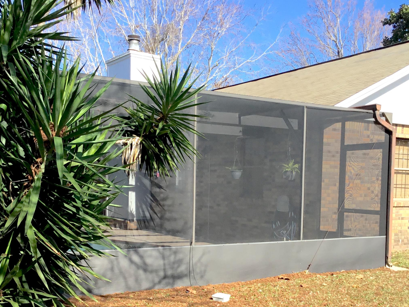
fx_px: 543
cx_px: 210
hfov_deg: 41.2
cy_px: 220
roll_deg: +0.1
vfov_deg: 31.1
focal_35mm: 46
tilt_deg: -2.5
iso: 25
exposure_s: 1/831
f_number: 2.4
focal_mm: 3.3
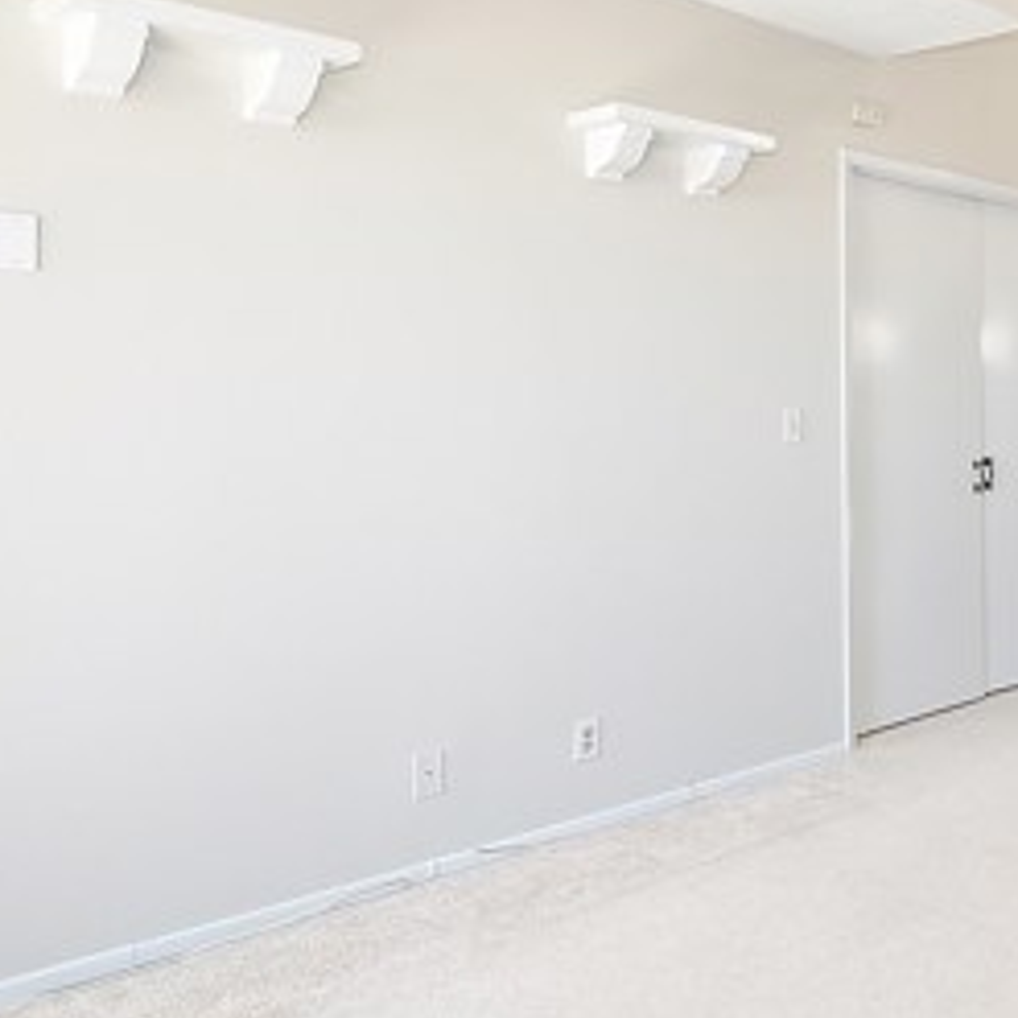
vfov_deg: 48.8
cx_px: 1117
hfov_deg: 40.3
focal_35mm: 33
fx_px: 1098
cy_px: 328
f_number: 7.1
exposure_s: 1/20
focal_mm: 10
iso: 250
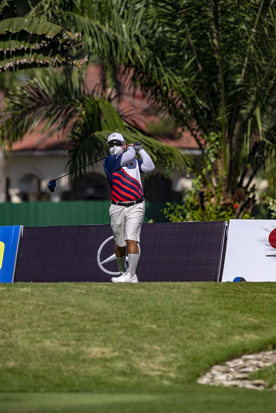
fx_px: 4609
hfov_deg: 3.4
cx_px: 138
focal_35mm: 401
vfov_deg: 5.1
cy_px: 207
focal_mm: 400
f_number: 5.6
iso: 100
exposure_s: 1/2000
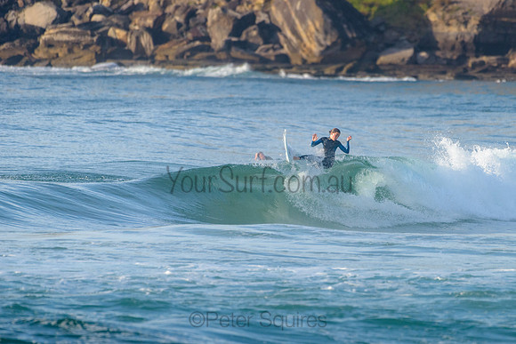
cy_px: 157
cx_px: 314
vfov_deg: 2.2
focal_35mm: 613
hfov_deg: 3.4
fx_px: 8790
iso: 560
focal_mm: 500
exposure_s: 1/2000
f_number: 5.6
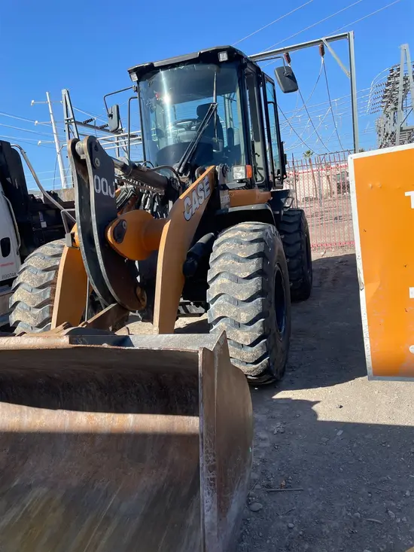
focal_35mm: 26
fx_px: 414
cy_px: 276
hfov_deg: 53.1
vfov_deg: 67.3
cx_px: 207
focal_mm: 4.2
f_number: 1.6
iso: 50
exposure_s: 1/2817
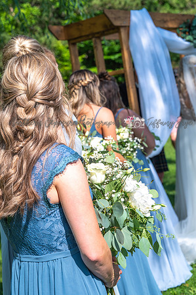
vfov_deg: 28.9
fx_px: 573
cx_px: 98
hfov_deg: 19.4
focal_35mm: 70
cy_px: 148
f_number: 7.1
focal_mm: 70
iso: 100
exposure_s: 1/400
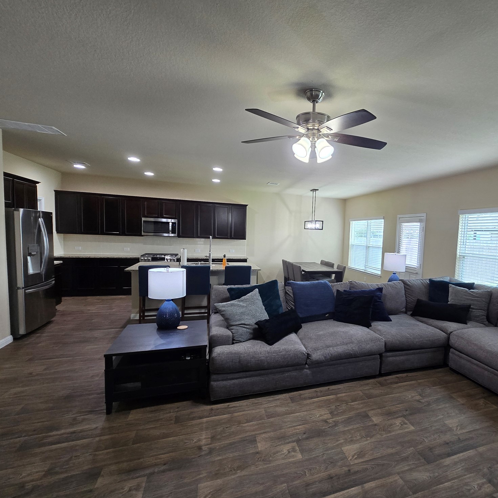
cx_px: 320
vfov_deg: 87.4
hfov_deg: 85.2
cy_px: 252
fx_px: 260
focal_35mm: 16
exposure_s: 1/50
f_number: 2.2
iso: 200
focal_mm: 2.2
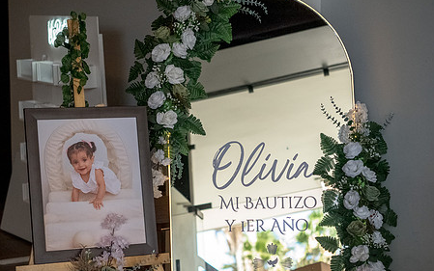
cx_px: 225
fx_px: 935
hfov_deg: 26.1
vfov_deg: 16.5
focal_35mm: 79
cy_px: 151
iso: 3200
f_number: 3.5
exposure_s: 1/2500
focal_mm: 60
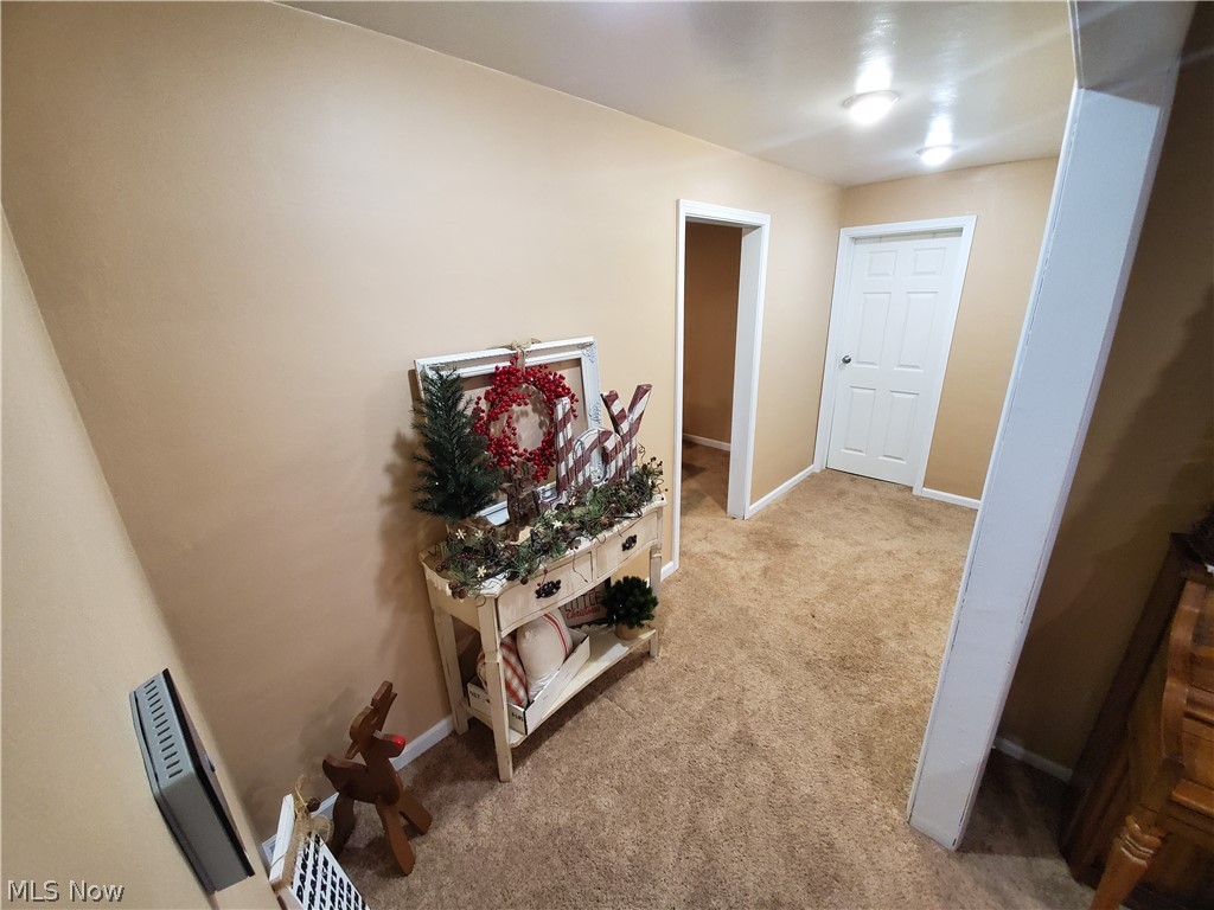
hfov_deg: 106.2
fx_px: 456
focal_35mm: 13
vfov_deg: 89.9
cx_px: 607
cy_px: 455
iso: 500
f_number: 2.2
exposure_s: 1/59
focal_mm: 1.8
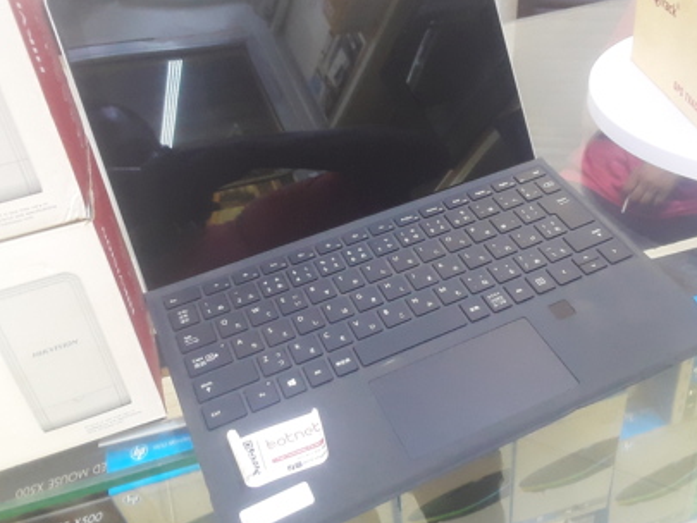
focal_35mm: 37
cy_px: 233
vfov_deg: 38.6
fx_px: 745
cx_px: 375
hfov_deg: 50.1
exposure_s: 1/50
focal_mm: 2.2
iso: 200
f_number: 1.9
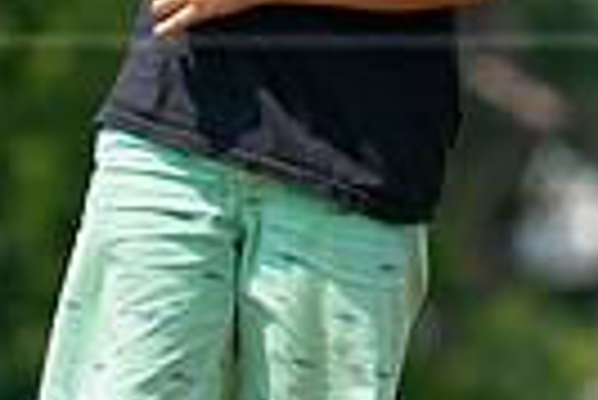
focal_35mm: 1551
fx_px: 25792
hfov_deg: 1.3
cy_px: -25
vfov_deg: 0.9
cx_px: -90
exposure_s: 1/4000
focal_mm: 356
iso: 1600
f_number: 6.3
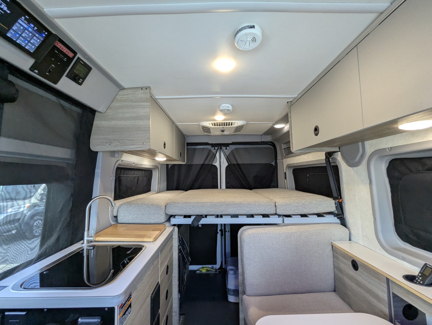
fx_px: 200
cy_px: 162
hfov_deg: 94.4
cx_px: 216
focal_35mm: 16
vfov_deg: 78.2
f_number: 2.2
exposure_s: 1/60.4
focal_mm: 2.35
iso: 185
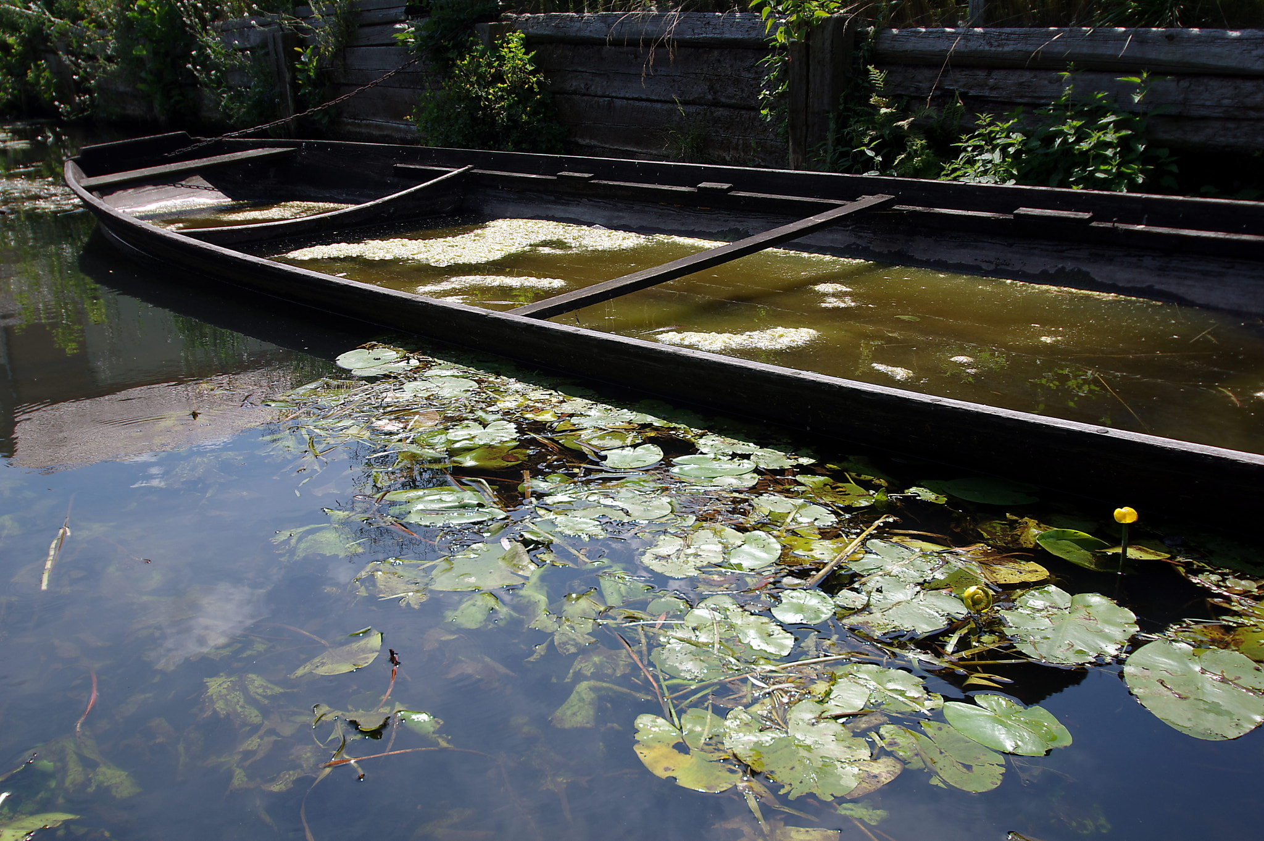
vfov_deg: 36.8
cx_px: 632
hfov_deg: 53.2
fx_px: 1263
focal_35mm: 36
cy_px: 420
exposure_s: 1/500
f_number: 5.6
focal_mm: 24
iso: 100
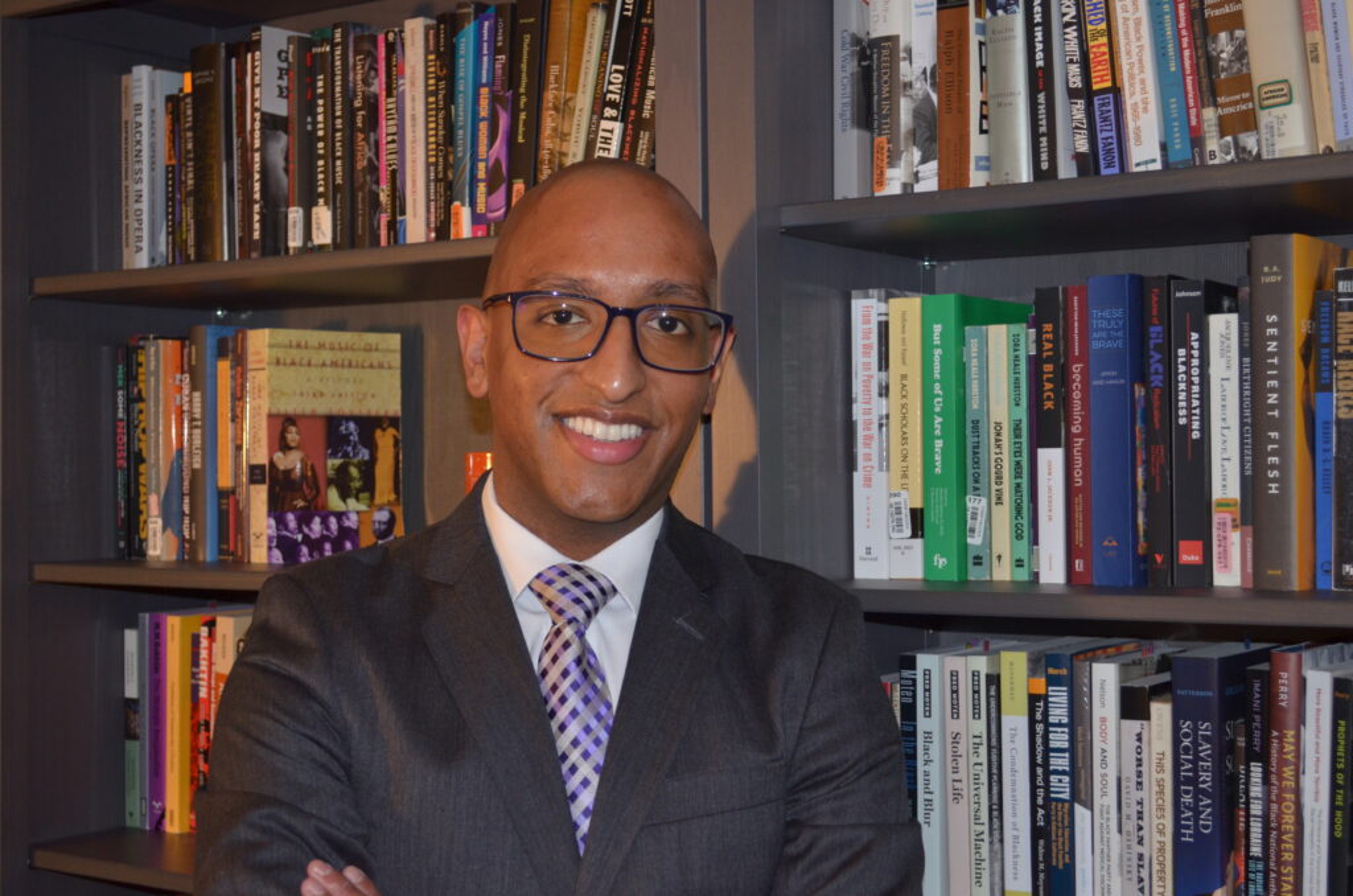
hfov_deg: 36.9
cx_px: 676
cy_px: 448
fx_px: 2025
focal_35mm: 54
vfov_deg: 24.9
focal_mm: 36
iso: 800
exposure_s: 1/30
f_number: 5
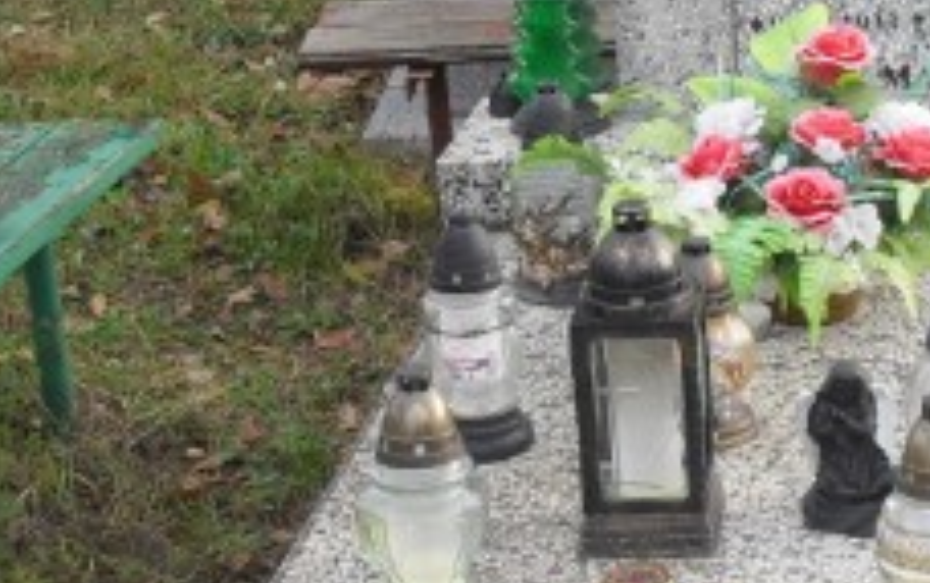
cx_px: 873
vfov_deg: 12.6
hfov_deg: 19.5
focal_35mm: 104
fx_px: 2639
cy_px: 241
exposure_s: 1/180
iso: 100
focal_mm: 6.3
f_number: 3.2
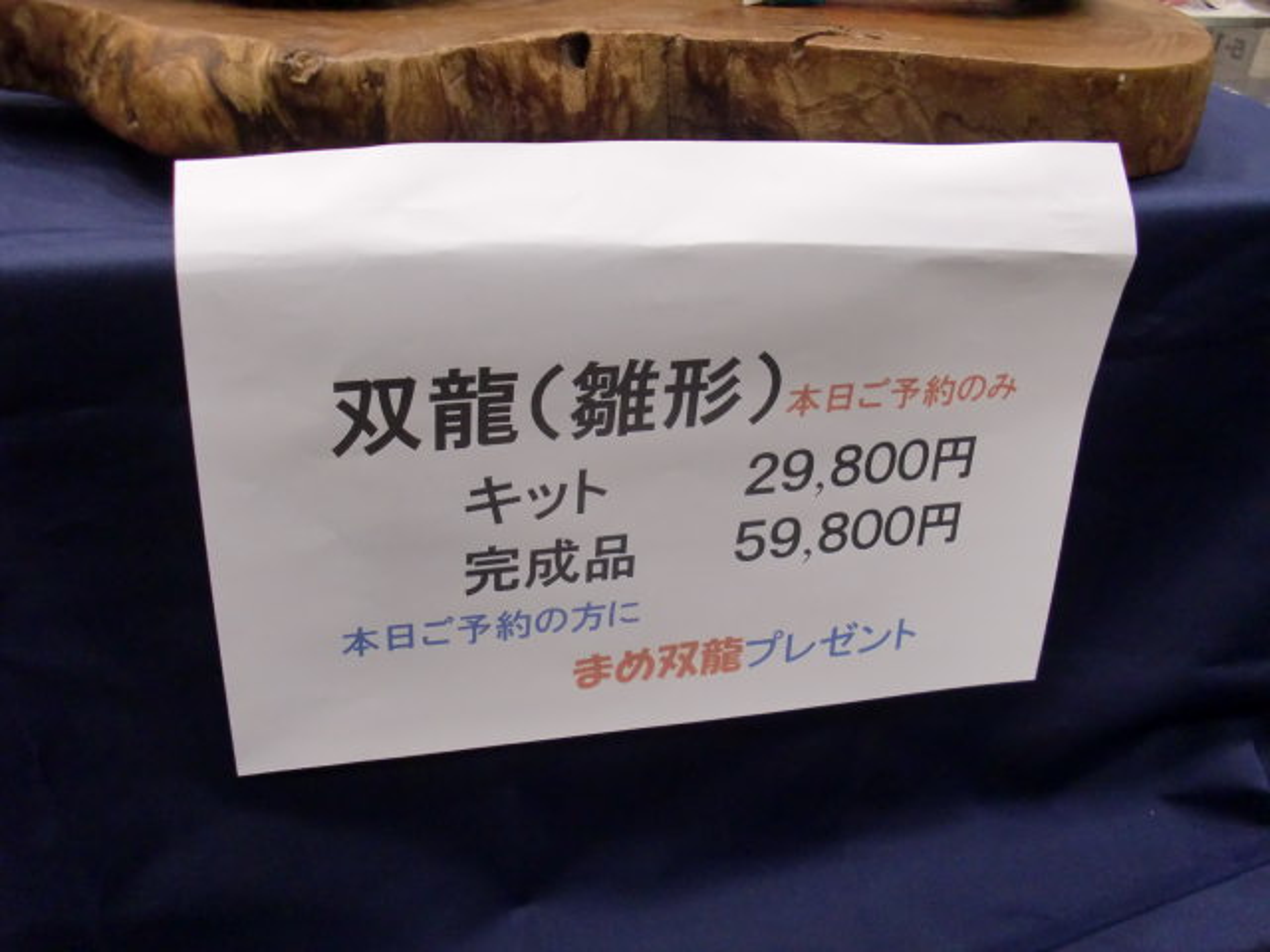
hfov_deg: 51.4
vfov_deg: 39.7
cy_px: 476
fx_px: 1321
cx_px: 635
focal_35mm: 36
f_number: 2.8
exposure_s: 1/50
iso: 400
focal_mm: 6.3
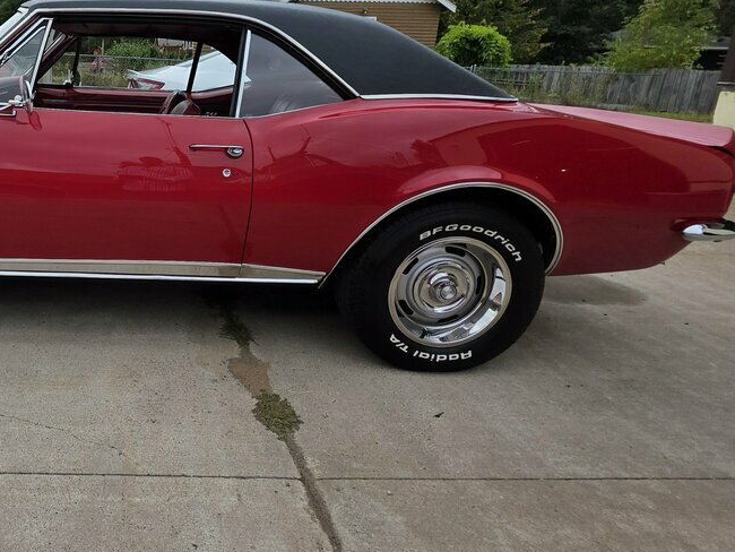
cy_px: 198
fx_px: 510
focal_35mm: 24
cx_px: 102
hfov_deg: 62.5
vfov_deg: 56.0
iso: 40
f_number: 1.9
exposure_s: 1/2252
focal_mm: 2.2
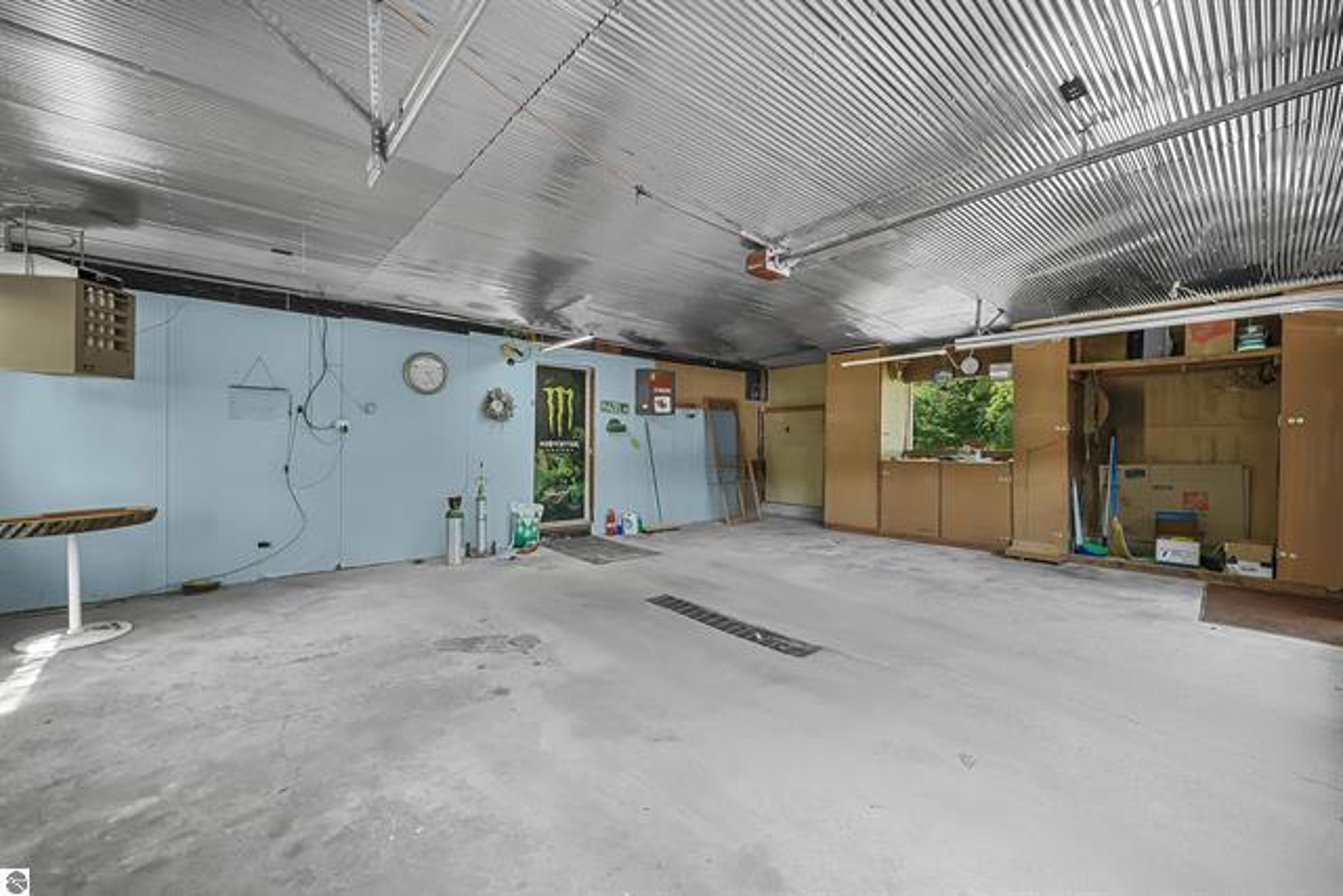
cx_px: 672
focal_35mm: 14
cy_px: 448
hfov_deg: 104.2
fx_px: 522
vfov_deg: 81.2
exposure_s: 1/13
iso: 2000
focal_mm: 14
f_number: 9
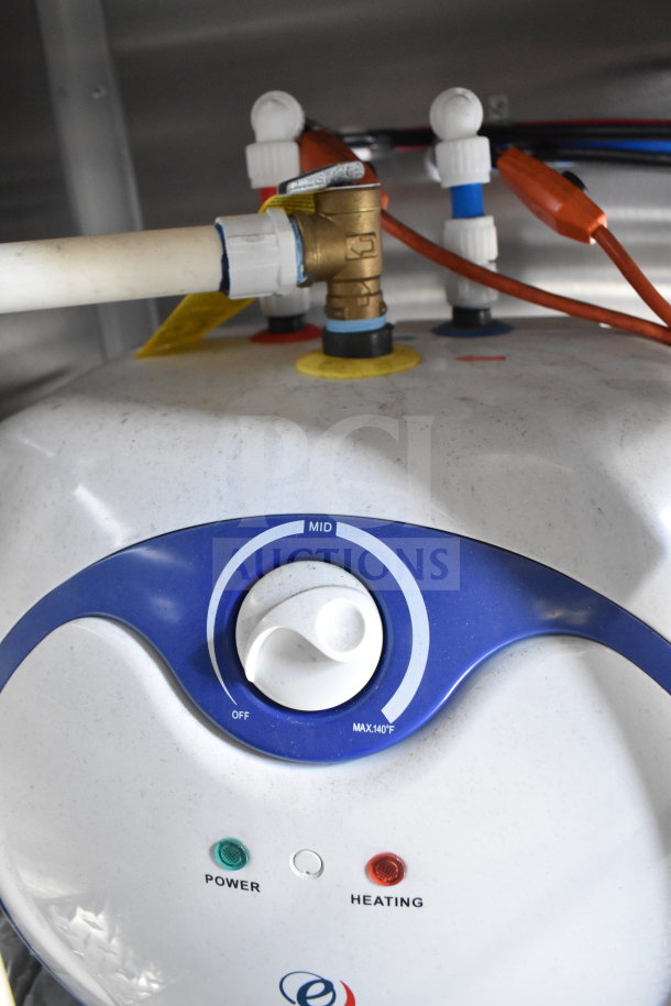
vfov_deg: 67.4
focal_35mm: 27
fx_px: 755
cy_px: 503
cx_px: 336
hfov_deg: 47.9
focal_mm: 18
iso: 3200
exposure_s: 1/30
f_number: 3.5
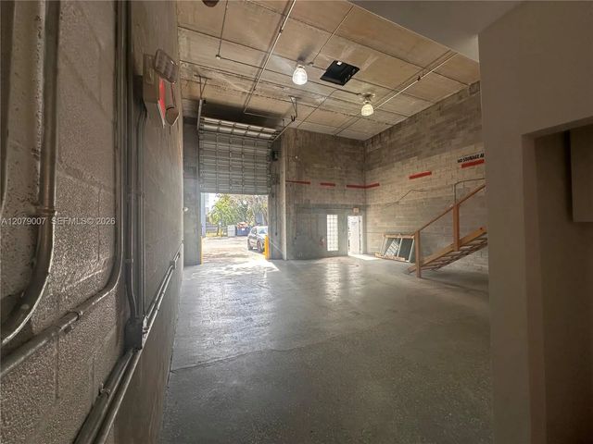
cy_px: 222
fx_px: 240
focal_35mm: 14
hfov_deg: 102.1
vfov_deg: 85.7
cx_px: 296
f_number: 2.2
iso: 40
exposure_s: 1/224
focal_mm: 2.22
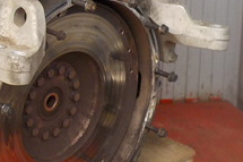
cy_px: -17
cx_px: -83
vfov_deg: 14.3
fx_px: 627
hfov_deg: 19.9
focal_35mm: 93
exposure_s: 1/250
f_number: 3.3
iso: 160
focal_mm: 4.1
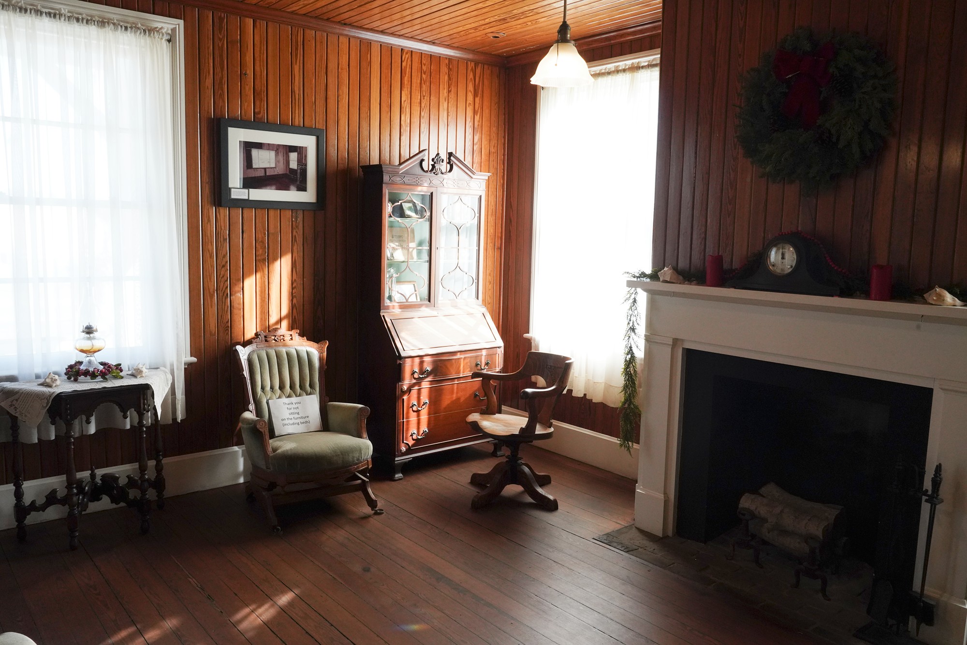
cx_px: 484
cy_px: 322
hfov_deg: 65.5
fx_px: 752
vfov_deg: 46.4
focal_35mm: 28
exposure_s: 1/80
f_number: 18
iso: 3200
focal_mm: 28
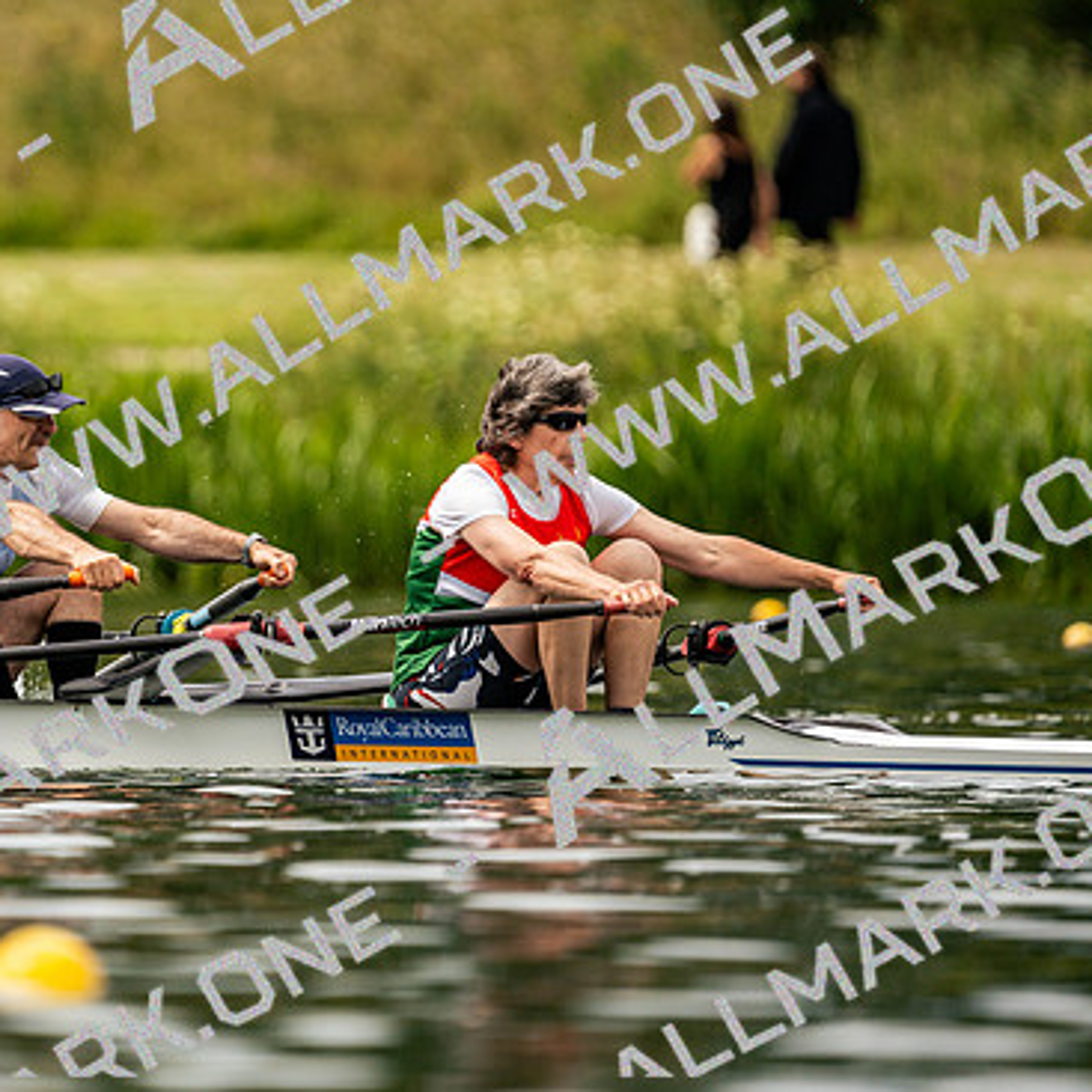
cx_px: 286
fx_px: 28766
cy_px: 567
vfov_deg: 2.2
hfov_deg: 2.2
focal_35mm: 806
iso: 320
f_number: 6.3
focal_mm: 600
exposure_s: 1/2000
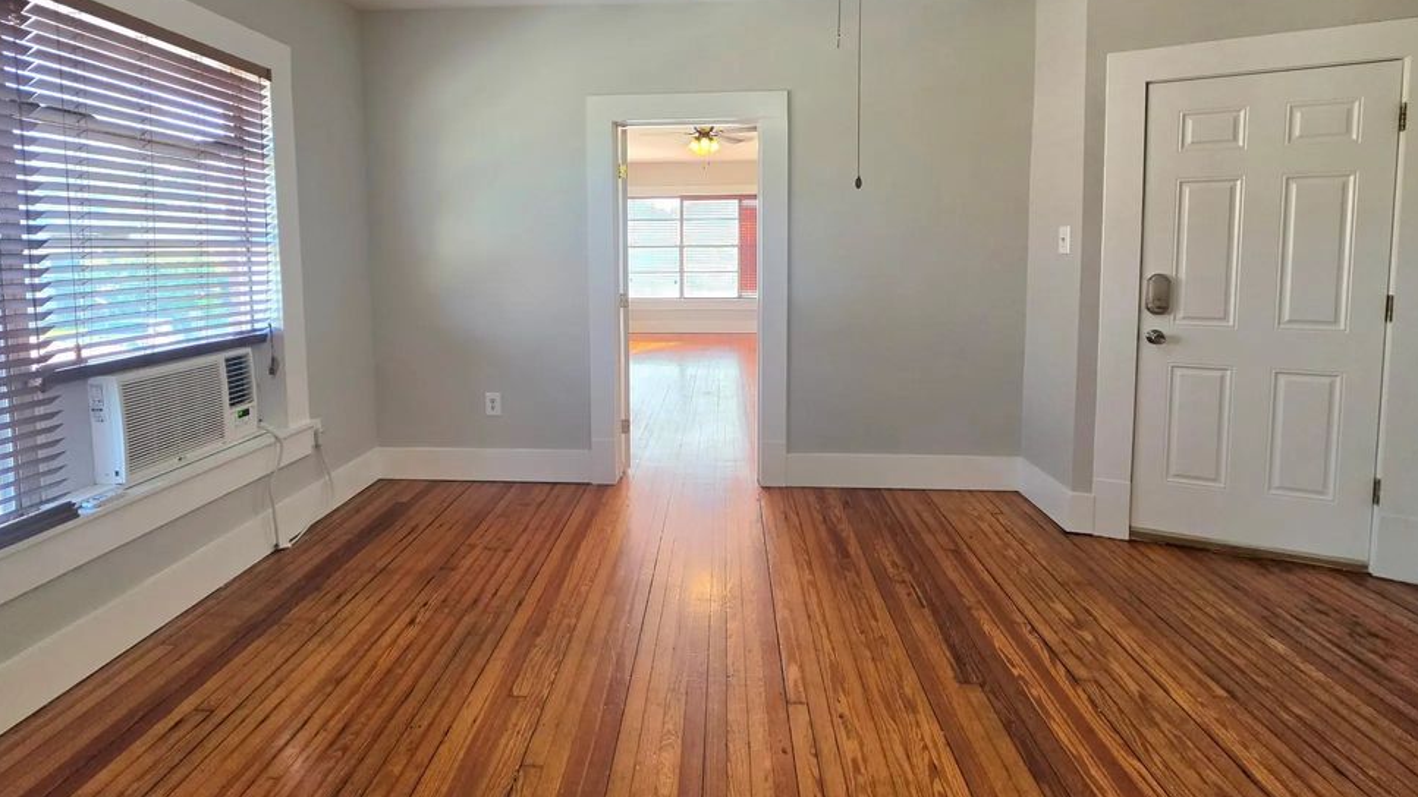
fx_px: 564
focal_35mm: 15
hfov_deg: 103.0
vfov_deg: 69.1
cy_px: 284
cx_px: 698
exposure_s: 1/120
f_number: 1.9
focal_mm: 2.2
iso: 100
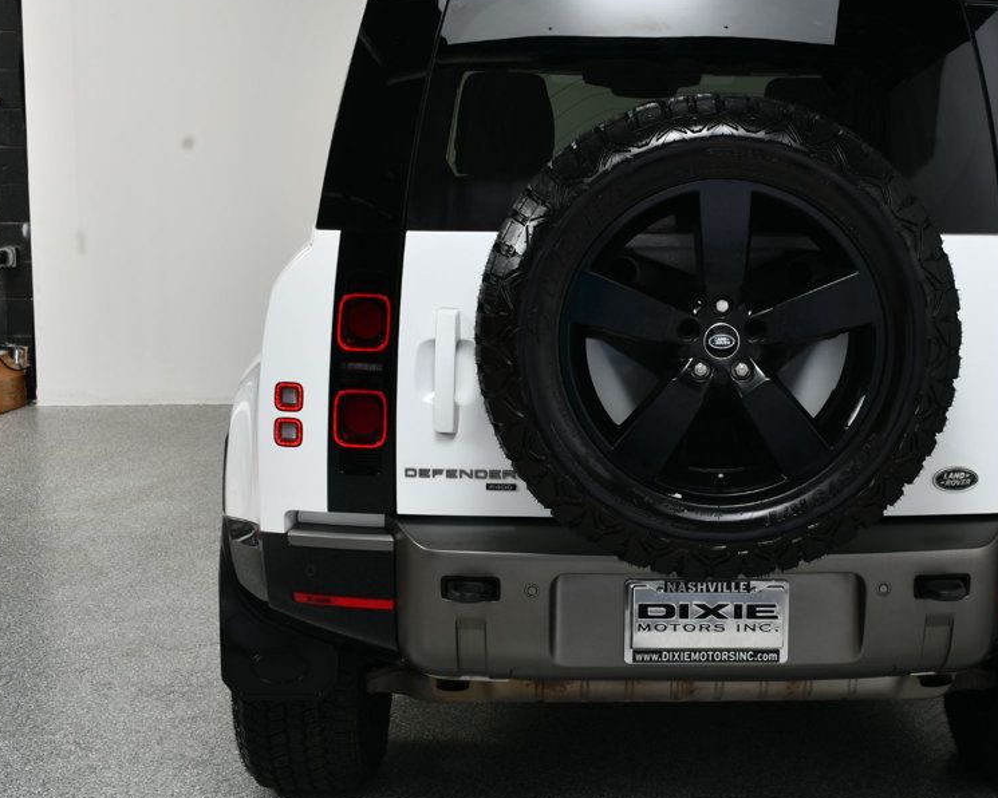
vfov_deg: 26.2
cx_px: 667
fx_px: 1713
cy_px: 352
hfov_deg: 32.2
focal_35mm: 58
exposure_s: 1/160
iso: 100
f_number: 13
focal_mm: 30
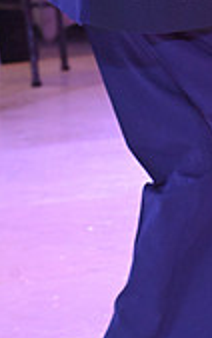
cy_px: -34
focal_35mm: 454
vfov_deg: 4.6
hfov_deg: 2.9
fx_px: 4186
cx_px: 367
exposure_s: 1/320
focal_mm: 130
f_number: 8
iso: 5000
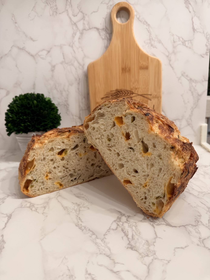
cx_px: 105
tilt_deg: -16.7
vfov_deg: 71.6
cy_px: 140
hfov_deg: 56.8
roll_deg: +2.8
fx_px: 194
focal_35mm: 24
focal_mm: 6.76
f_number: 1.78
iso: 125
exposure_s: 1/60
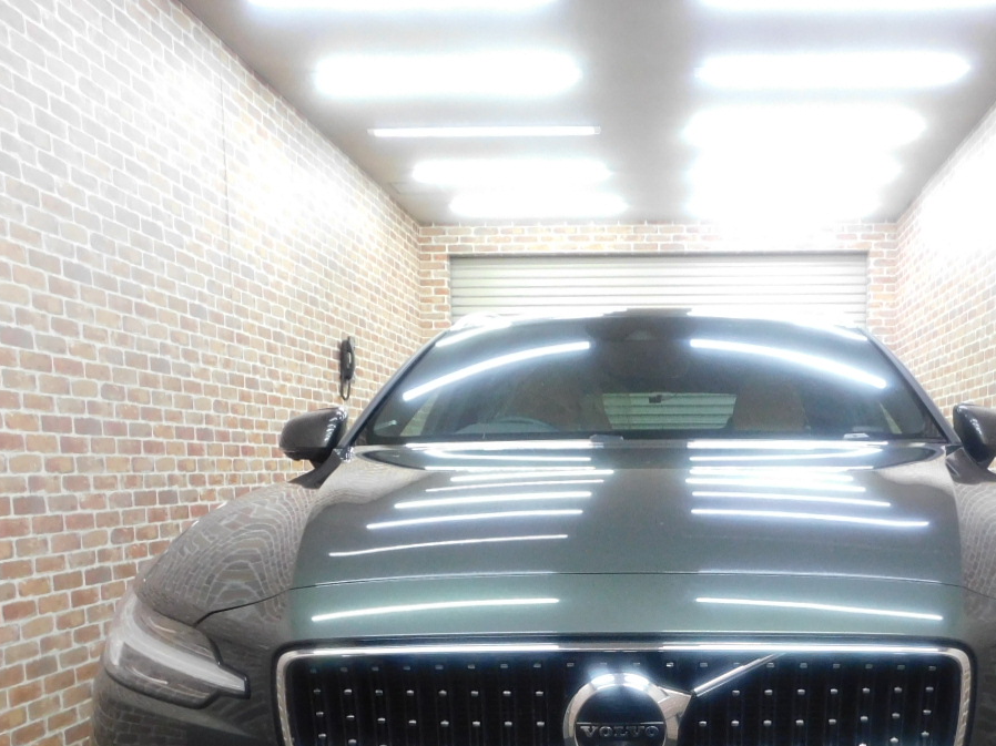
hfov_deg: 45.2
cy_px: 647
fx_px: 1179
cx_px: 649
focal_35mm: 41
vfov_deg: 33.6
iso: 360
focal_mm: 4
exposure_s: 1/30
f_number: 3
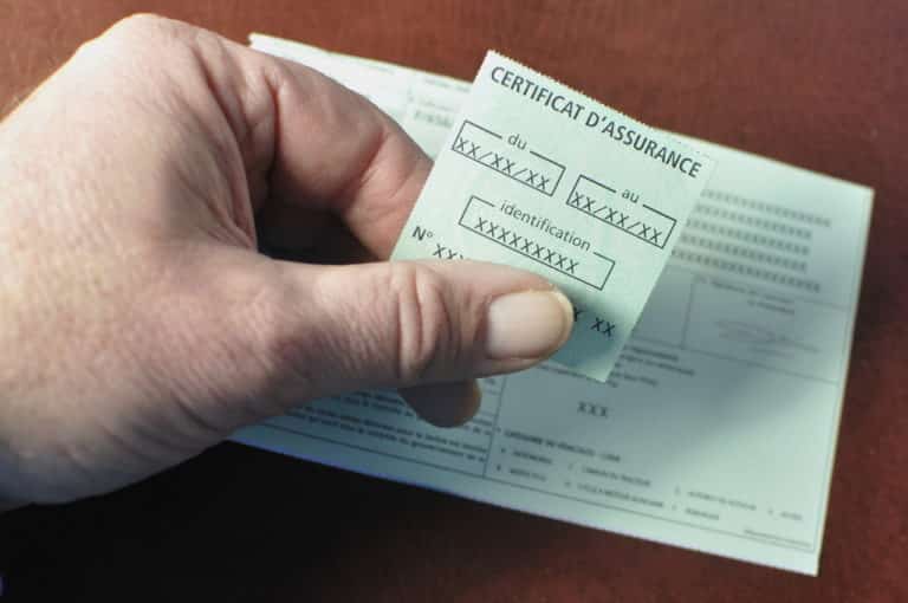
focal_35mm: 52
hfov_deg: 37.9
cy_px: 302
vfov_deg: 25.7
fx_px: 1322
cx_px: 454
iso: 500
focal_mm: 35
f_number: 4.5
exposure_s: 1/80
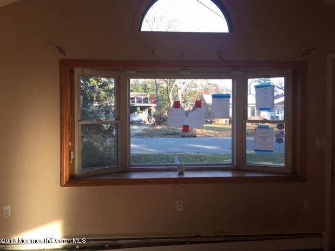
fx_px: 290
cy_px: 122
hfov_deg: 60.0
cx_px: 167
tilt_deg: -2.8
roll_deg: -1.2
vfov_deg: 46.8
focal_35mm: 30
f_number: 2.2
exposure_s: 1/120
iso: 32
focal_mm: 4.15
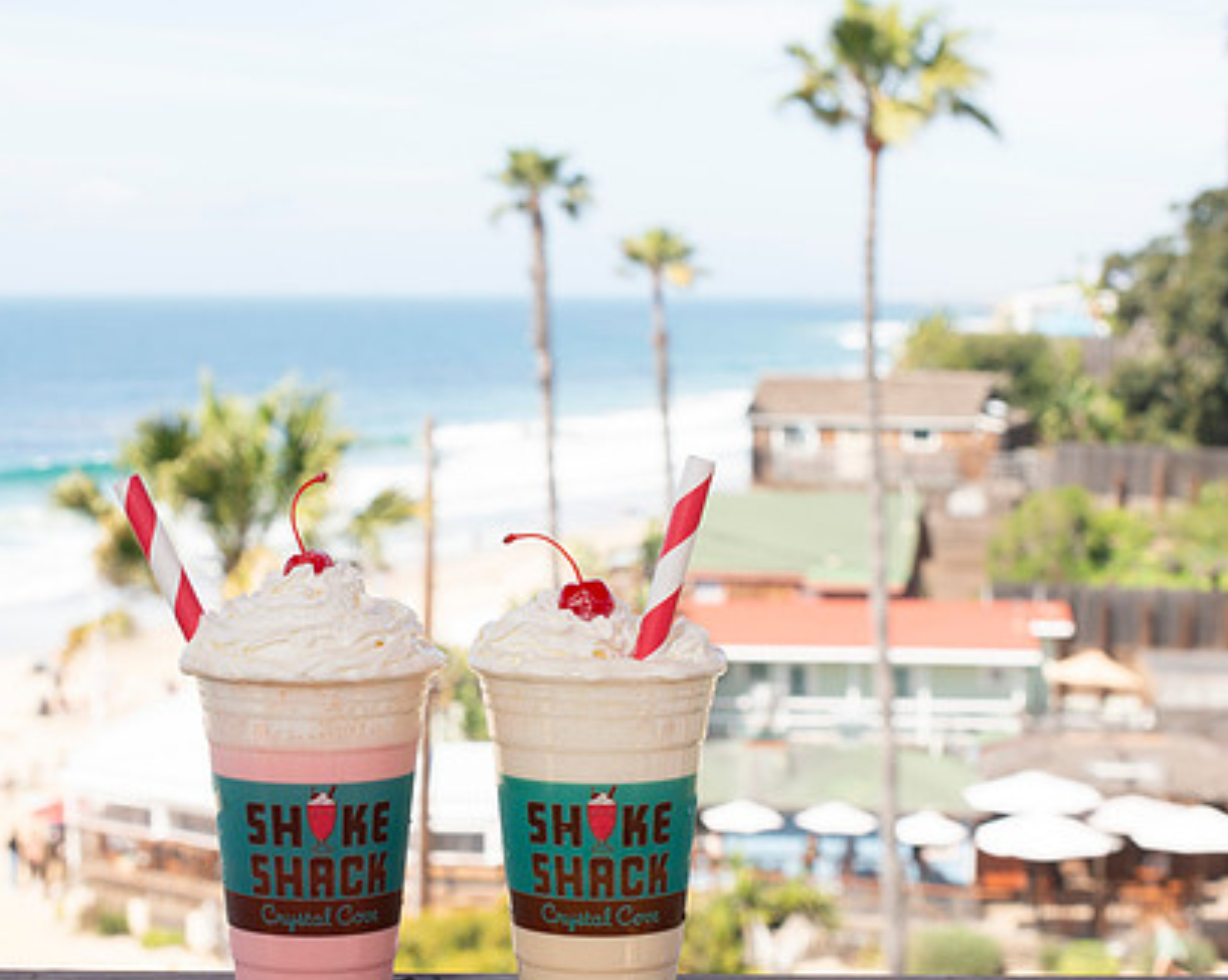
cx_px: 429
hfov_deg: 24.4
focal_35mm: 78
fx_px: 2833
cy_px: 646
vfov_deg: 19.6
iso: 200
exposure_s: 1/200
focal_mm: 50
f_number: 8
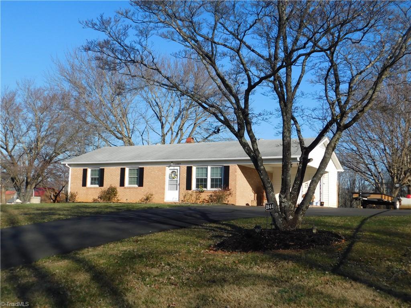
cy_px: 154
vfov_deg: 36.0
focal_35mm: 40
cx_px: 206
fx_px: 475
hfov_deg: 46.8
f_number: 3.6
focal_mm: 7.1
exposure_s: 1/1250
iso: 125
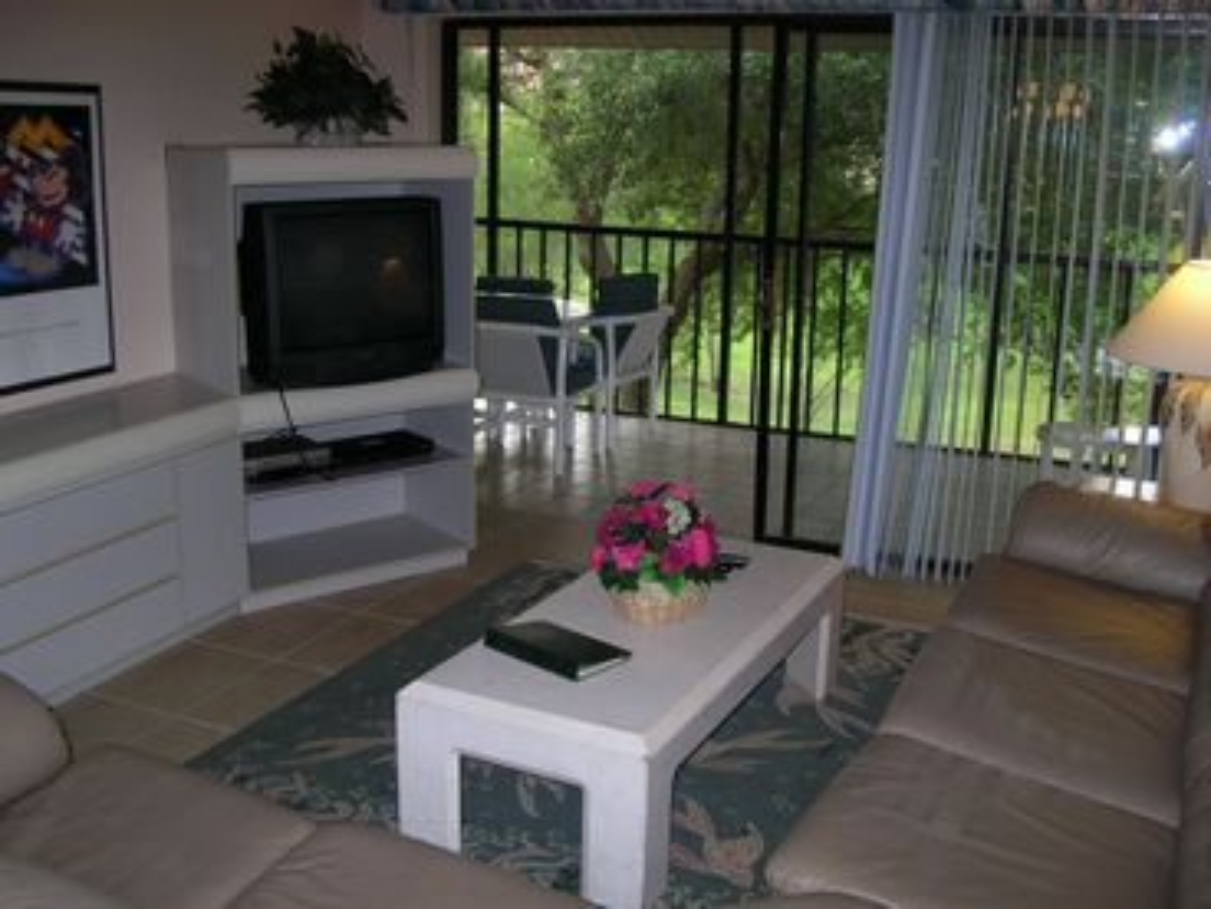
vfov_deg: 39.7
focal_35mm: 36
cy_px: 454
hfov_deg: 51.4
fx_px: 1259
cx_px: 606
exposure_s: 1/60.1
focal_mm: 6
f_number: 2.7
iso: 50
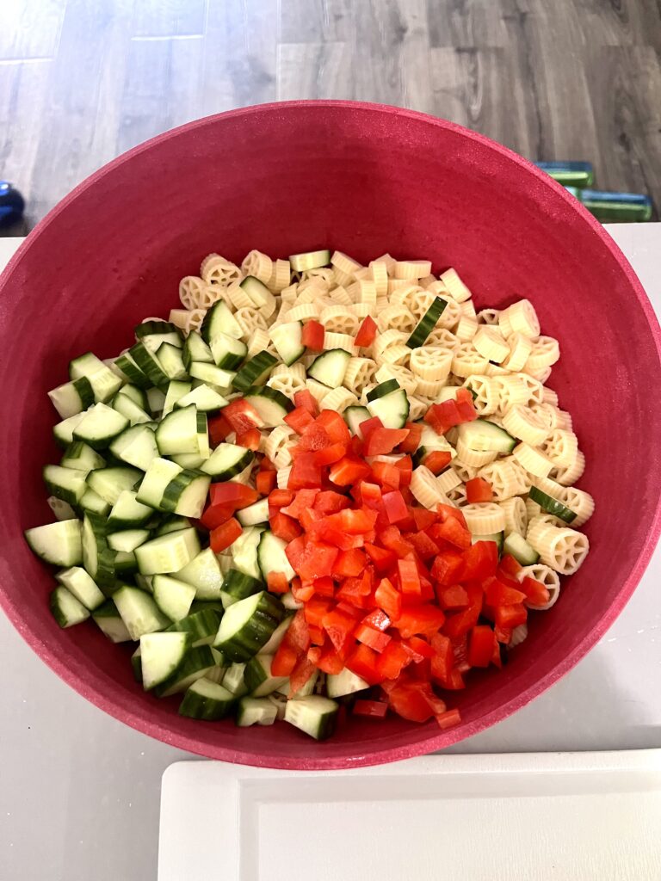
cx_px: 330
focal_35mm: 26
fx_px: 662
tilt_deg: -70.8
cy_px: 440
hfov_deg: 53.1
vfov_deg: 67.3
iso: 400
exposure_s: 1/40
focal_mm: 5.1
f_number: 1.6
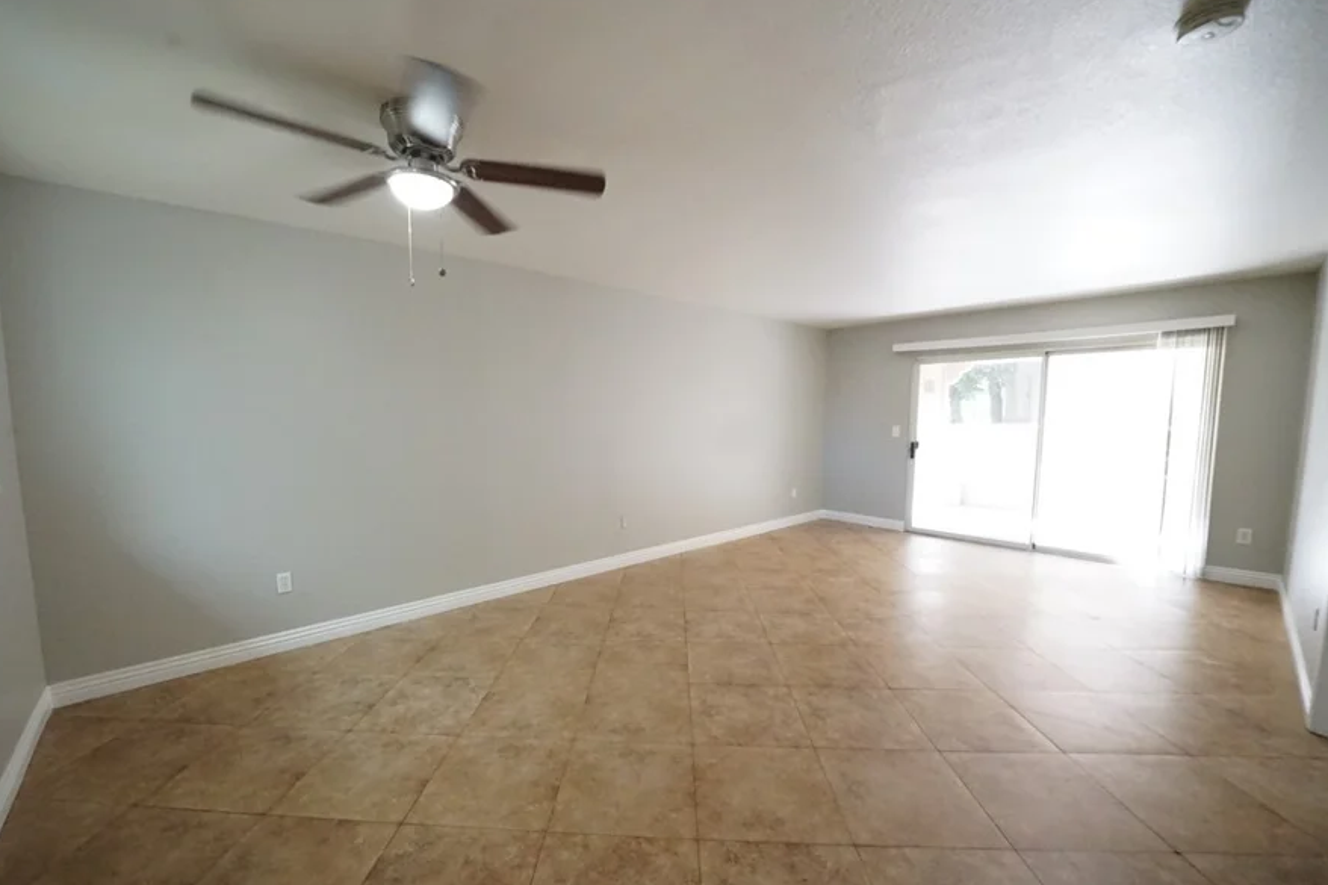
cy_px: 470
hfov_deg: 104.2
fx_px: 516
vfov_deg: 81.1
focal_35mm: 14
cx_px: 632
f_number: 9
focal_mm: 12
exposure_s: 1/80
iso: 10000
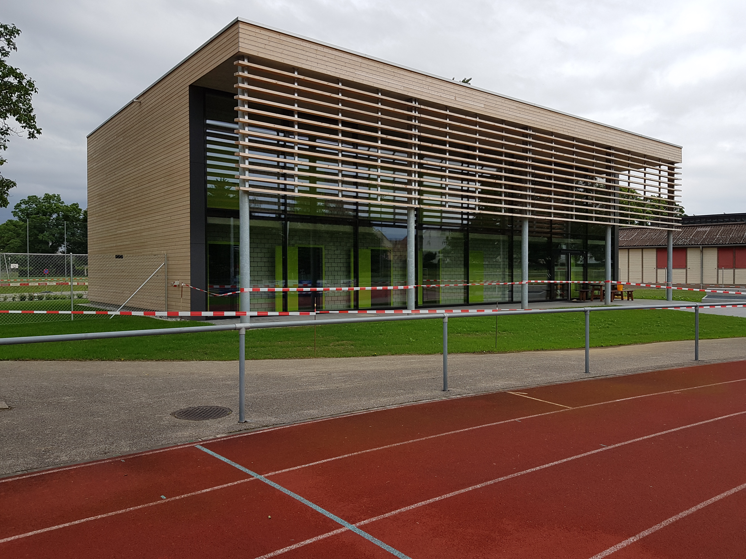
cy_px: 280
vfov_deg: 53.1
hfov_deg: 67.3
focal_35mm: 26
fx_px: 560
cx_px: 373
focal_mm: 4.2
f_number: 1.7
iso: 50
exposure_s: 1/2384
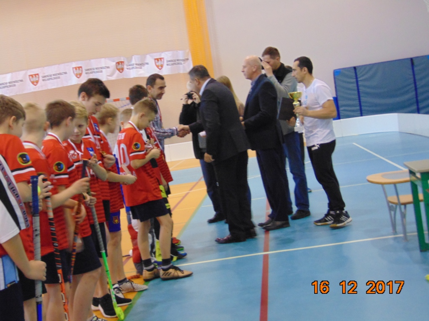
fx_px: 880
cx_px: 214
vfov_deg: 20.7
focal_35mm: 71
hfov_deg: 27.4
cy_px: 160
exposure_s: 1/25
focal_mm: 12.8
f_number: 3.7
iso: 400
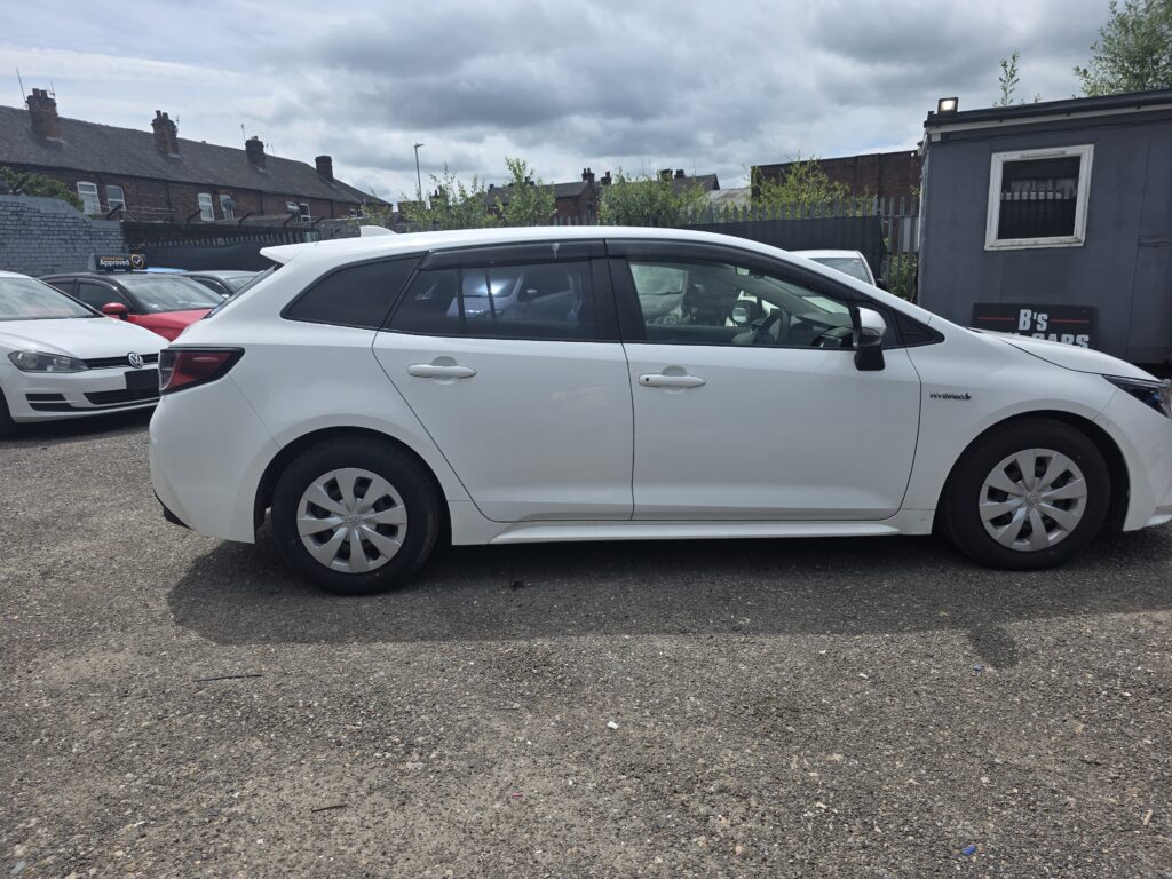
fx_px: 779
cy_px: 440
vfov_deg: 58.9
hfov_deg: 73.9
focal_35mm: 23
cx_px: 586
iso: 64
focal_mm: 6.3
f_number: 1.7
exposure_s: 1/7944
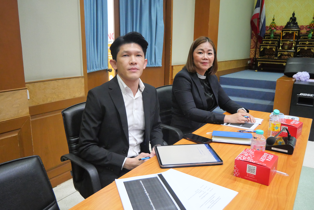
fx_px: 253
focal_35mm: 29
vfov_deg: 45.0
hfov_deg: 63.6
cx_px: 157
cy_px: 105
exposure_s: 1/100
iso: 3200
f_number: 3.6
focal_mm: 14
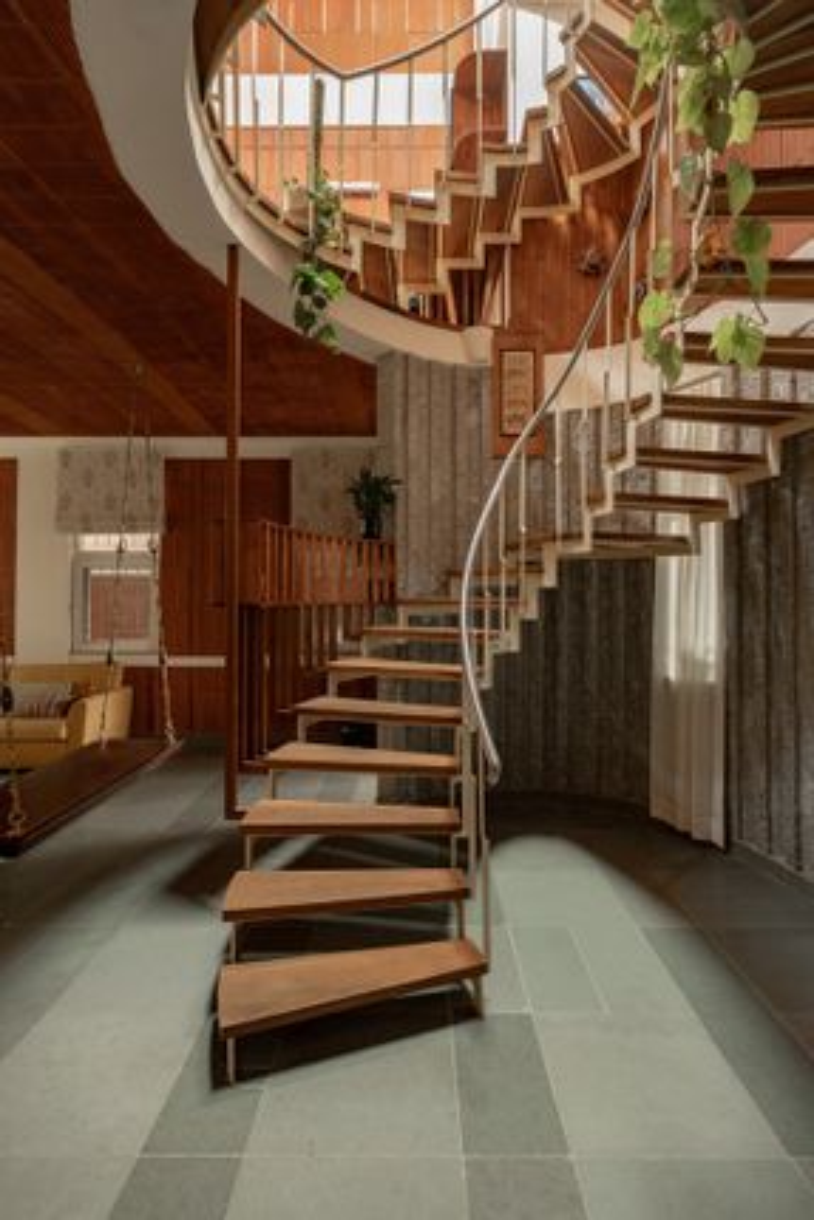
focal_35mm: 18
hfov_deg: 67.4
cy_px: 610
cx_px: 407
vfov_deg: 90.0
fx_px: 610
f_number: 8
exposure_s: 1/1.25
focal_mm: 18
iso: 320
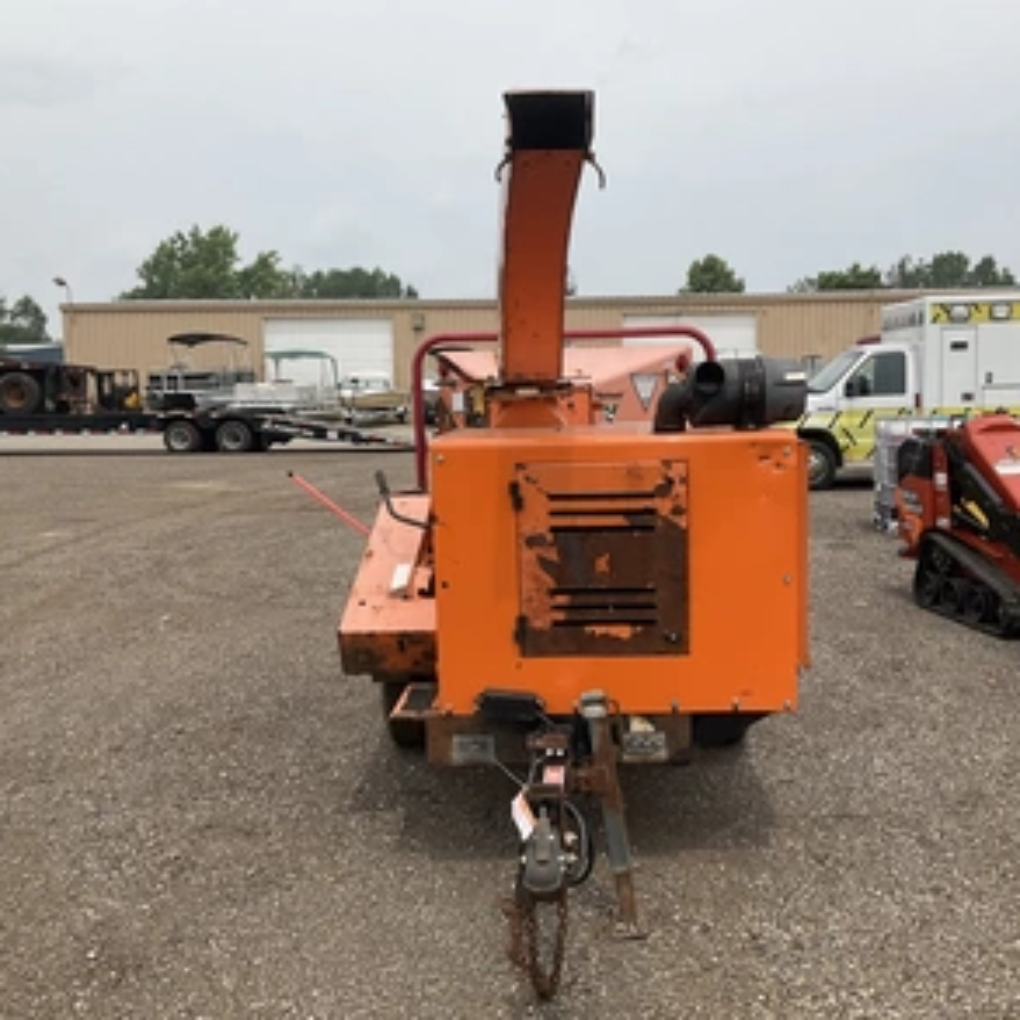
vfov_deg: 47.2
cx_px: 567
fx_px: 1167
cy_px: 519
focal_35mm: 35
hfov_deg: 47.1
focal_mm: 3
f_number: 1.8
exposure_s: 1/1912
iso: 25
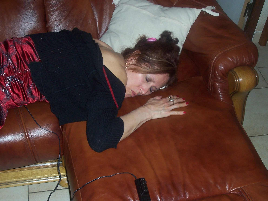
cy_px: 100
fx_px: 410
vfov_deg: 27.5
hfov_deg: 36.2
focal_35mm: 53
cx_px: 134
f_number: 3.4
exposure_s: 1/60
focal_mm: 8.6
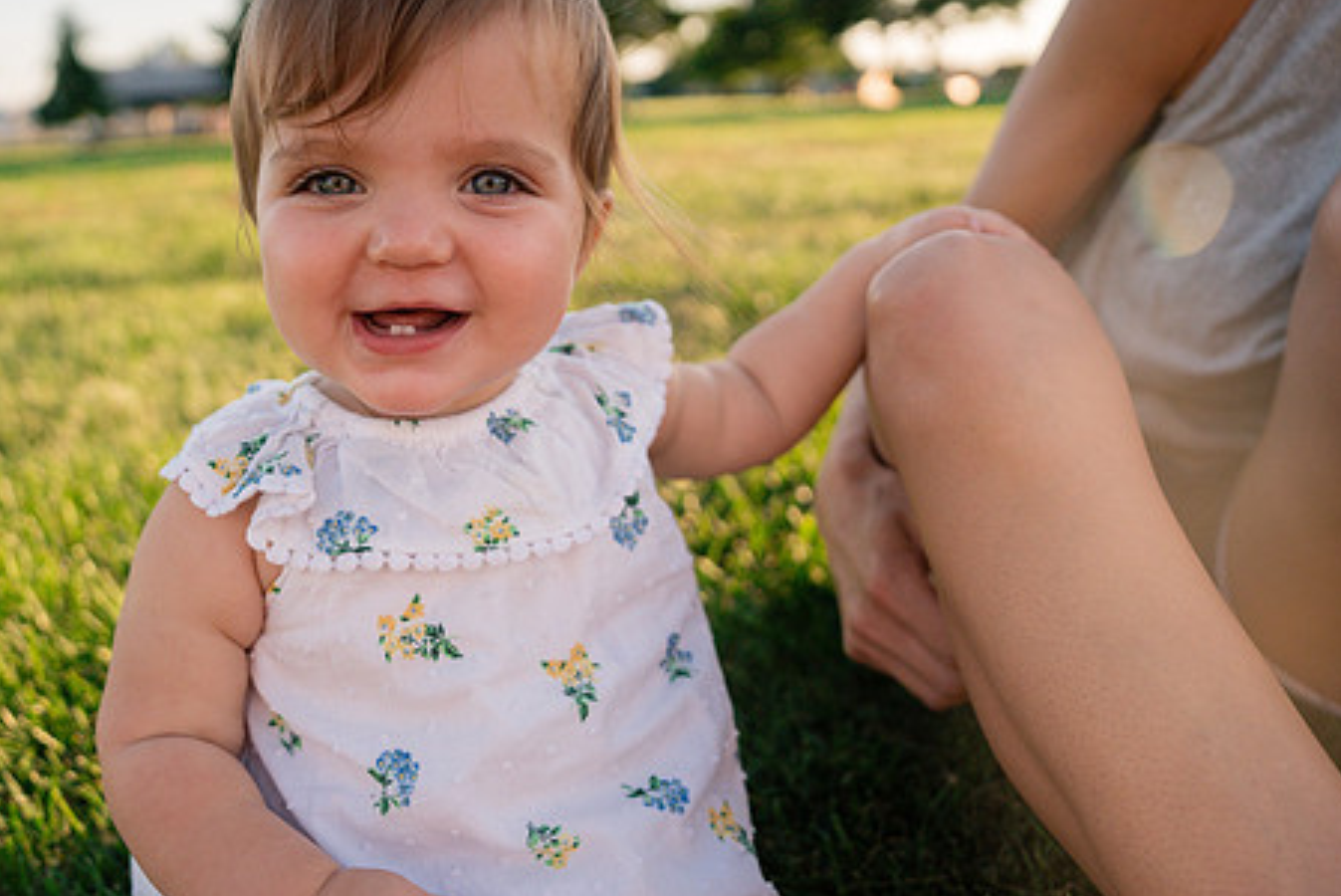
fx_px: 1155
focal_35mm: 31
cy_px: 452
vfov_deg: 42.4
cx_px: 576
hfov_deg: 60.0
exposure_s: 1/3200
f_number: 2.8
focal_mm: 24
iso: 400
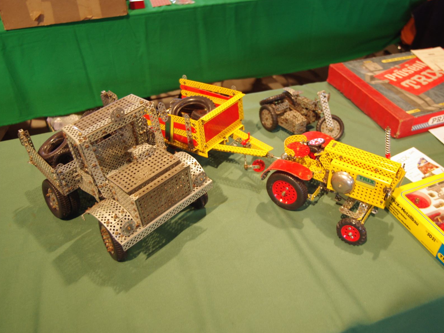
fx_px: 423
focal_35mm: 33
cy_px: 168
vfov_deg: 43.0
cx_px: 246
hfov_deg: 55.2
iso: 400
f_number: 3.5
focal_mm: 20
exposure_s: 1/5
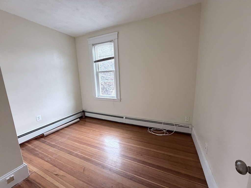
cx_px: 126
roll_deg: +2.9
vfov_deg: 85.7
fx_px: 102
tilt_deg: -9.6
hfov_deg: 102.1
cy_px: 94
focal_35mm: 14
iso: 320
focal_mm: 2.22
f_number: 2.2
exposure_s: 1/60
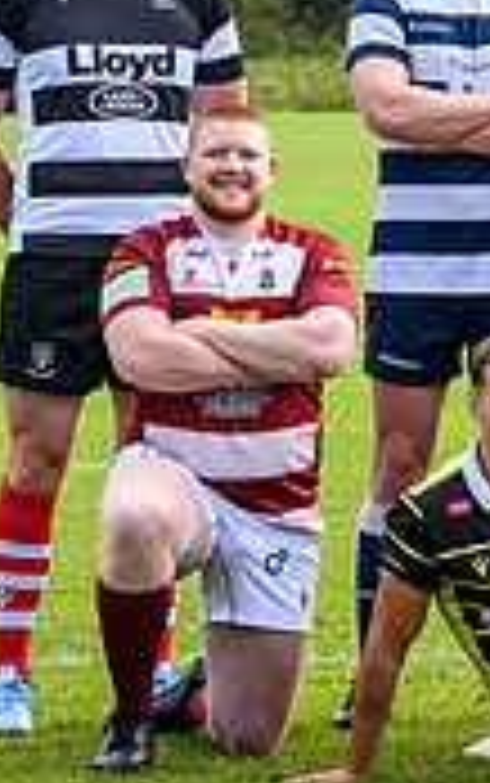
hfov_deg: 3.6
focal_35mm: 361
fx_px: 7701
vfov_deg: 5.8
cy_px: 211
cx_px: 1041
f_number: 7.1
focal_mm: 103
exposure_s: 1/250
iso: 200
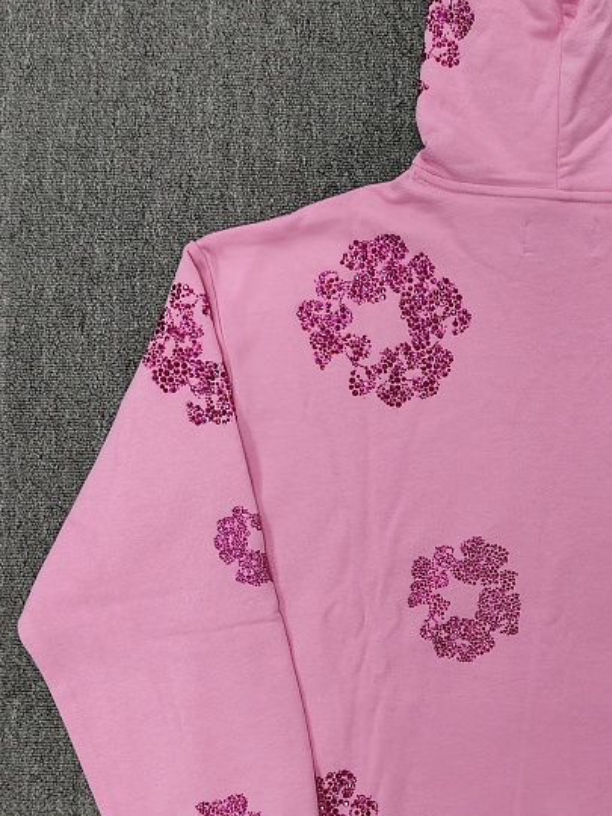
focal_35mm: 48
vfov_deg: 39.6
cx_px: 562
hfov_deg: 28.9
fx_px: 1131
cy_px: 467
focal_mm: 5.56
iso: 922
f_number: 1.88
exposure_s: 1/100
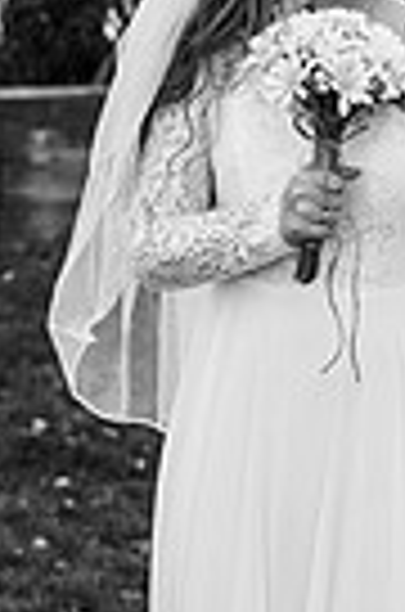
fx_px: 1967
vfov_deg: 17.7
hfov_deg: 11.5
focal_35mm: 116
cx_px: 493
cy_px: 369
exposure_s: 1/800
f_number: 2.5
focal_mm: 35
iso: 100
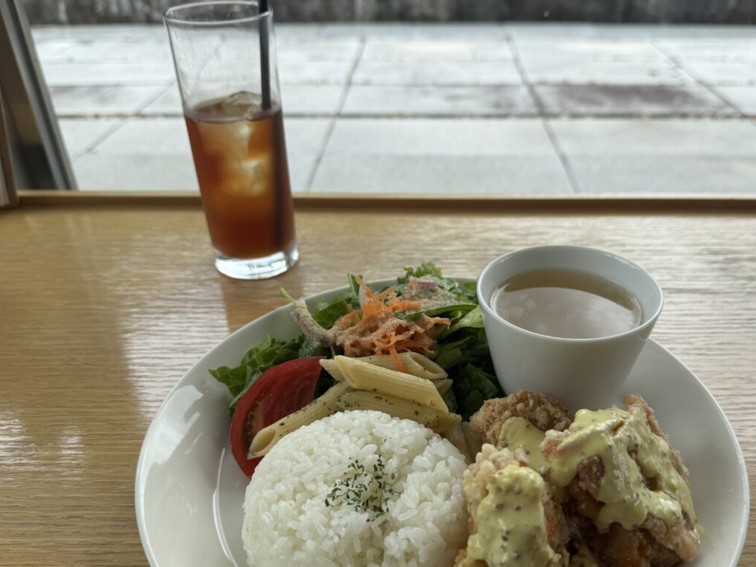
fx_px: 655
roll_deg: +0.2
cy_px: 325
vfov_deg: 46.7
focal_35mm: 30
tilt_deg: -35.1
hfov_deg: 59.8
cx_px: 427
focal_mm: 6.76
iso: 80
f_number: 1.78
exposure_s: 1/1172
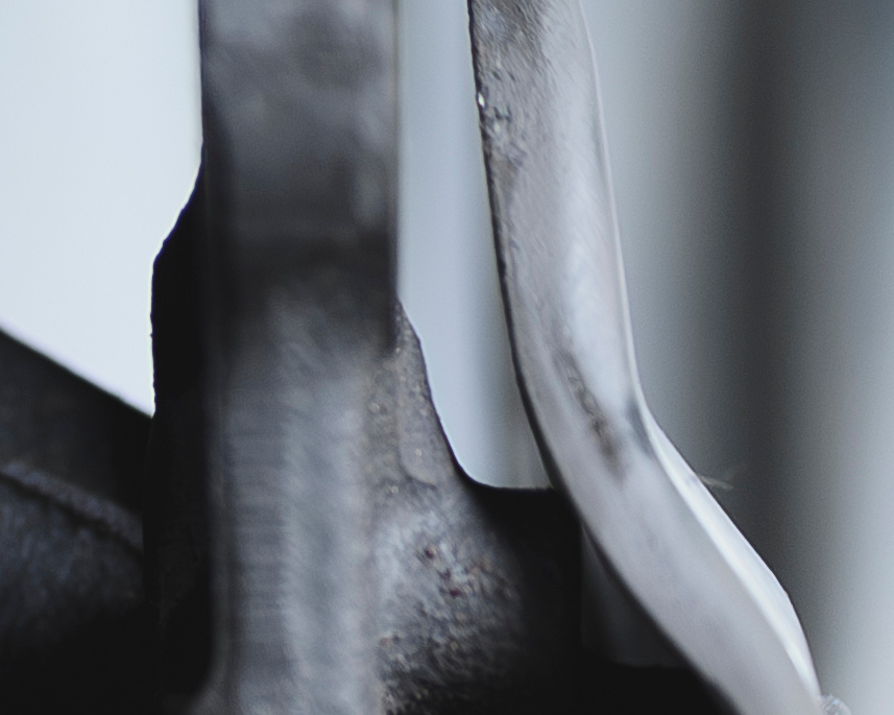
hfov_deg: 5.4
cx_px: -2060
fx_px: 8755
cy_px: 1982
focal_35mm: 331
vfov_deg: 4.5
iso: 800
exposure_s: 1/60
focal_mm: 50
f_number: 2.5
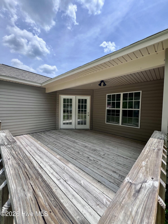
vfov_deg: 106.2
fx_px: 84
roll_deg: -1.8
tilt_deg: -1.8
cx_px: 84
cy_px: 112
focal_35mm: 13
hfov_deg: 89.9
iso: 32
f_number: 1.8
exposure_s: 1/481
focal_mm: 1.57
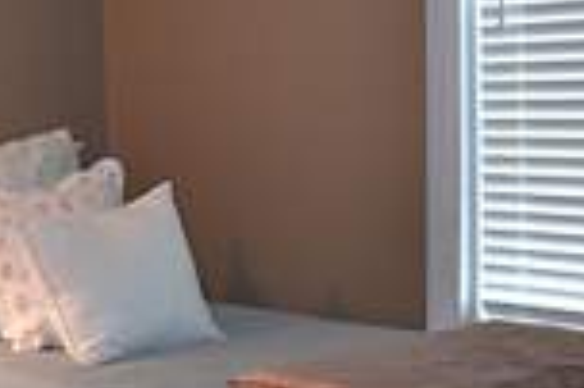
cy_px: 232
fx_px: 1377
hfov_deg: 22.4
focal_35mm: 85
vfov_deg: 16.0
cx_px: -81
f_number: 3.5
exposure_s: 1/60
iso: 450
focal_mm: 18
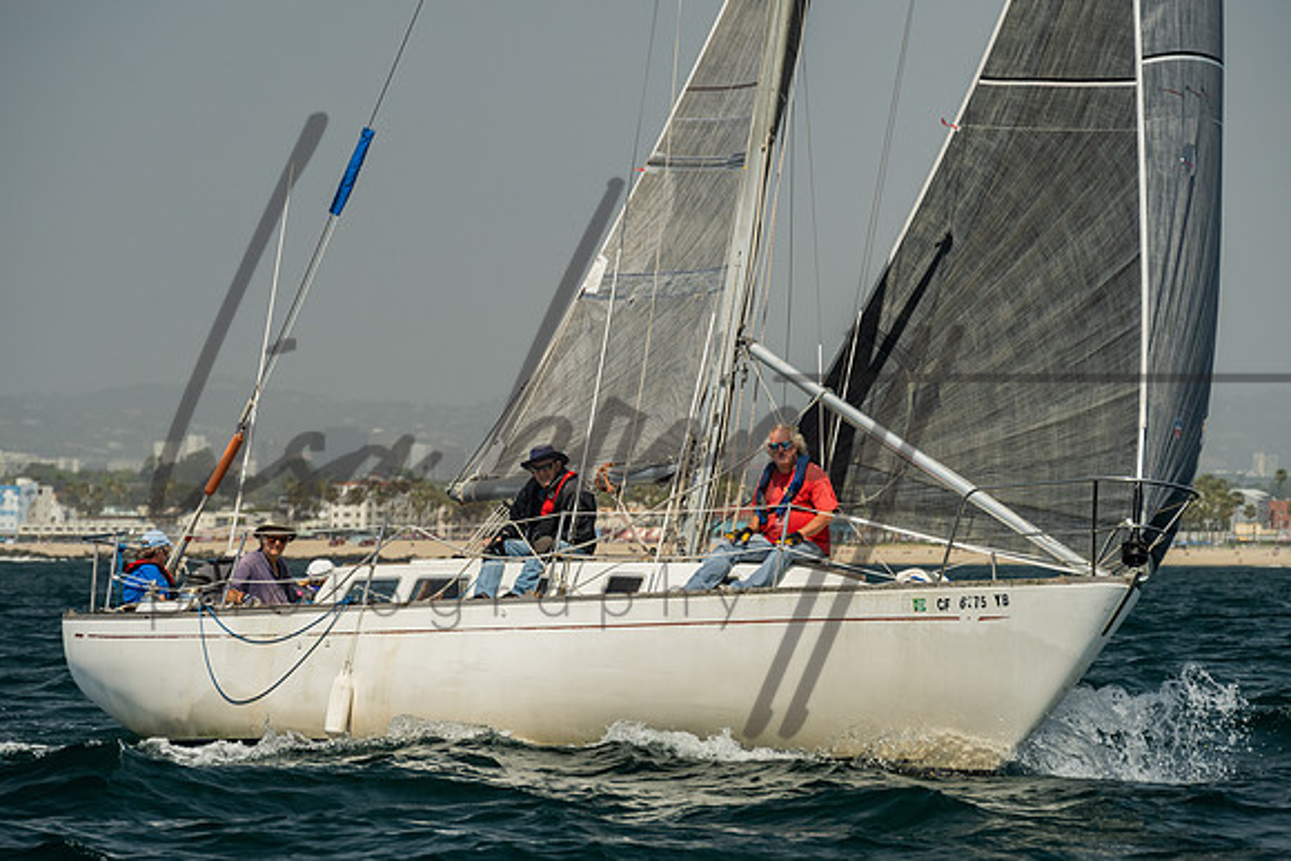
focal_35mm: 202
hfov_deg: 10.2
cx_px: 626
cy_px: 438
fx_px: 7244
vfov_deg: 6.8
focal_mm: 160
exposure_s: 1/800
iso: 320
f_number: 6.3
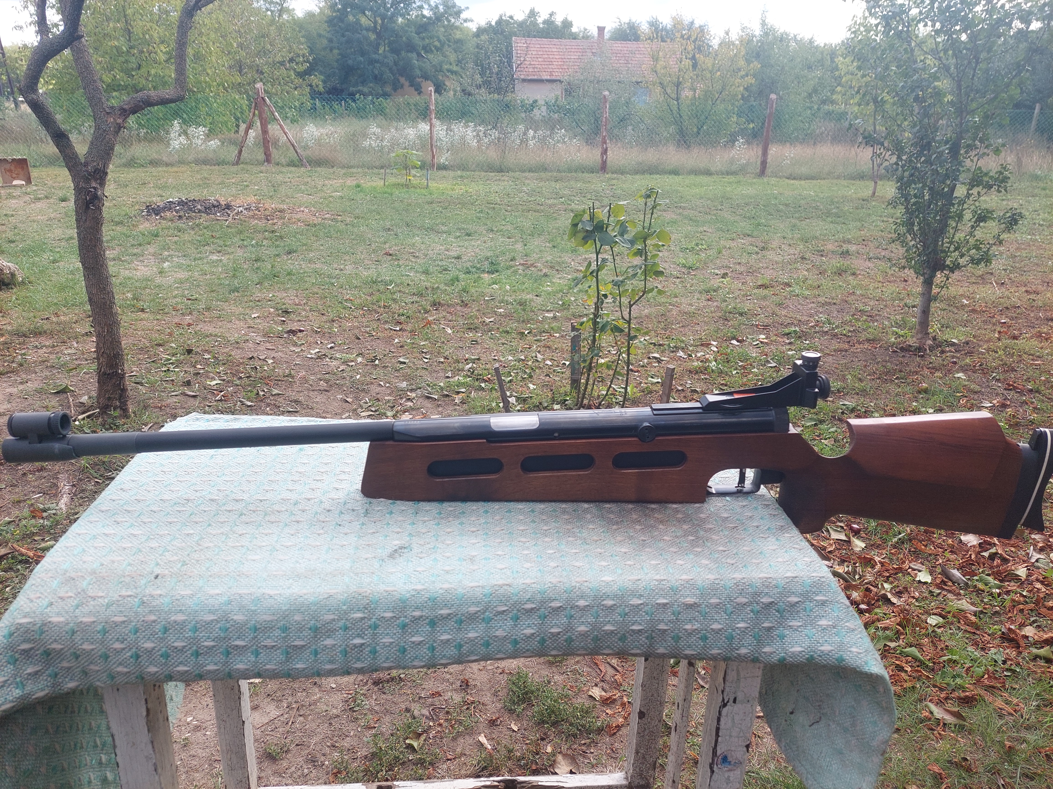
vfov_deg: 54.9
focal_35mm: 25
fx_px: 760
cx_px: 526
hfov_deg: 69.4
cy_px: 394
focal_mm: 5.23
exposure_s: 1/476
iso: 40
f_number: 1.8
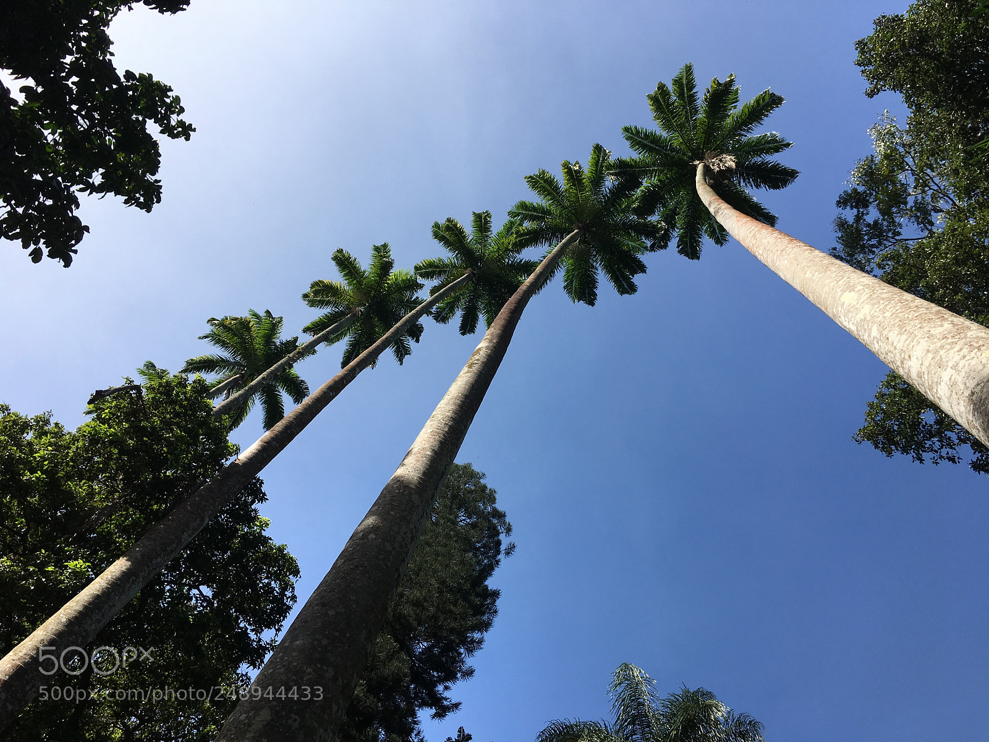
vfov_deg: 48.2
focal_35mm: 29
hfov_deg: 61.7
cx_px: 494
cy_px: 371
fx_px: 829
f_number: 2.2
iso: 25
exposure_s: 1/1399
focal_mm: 4.15
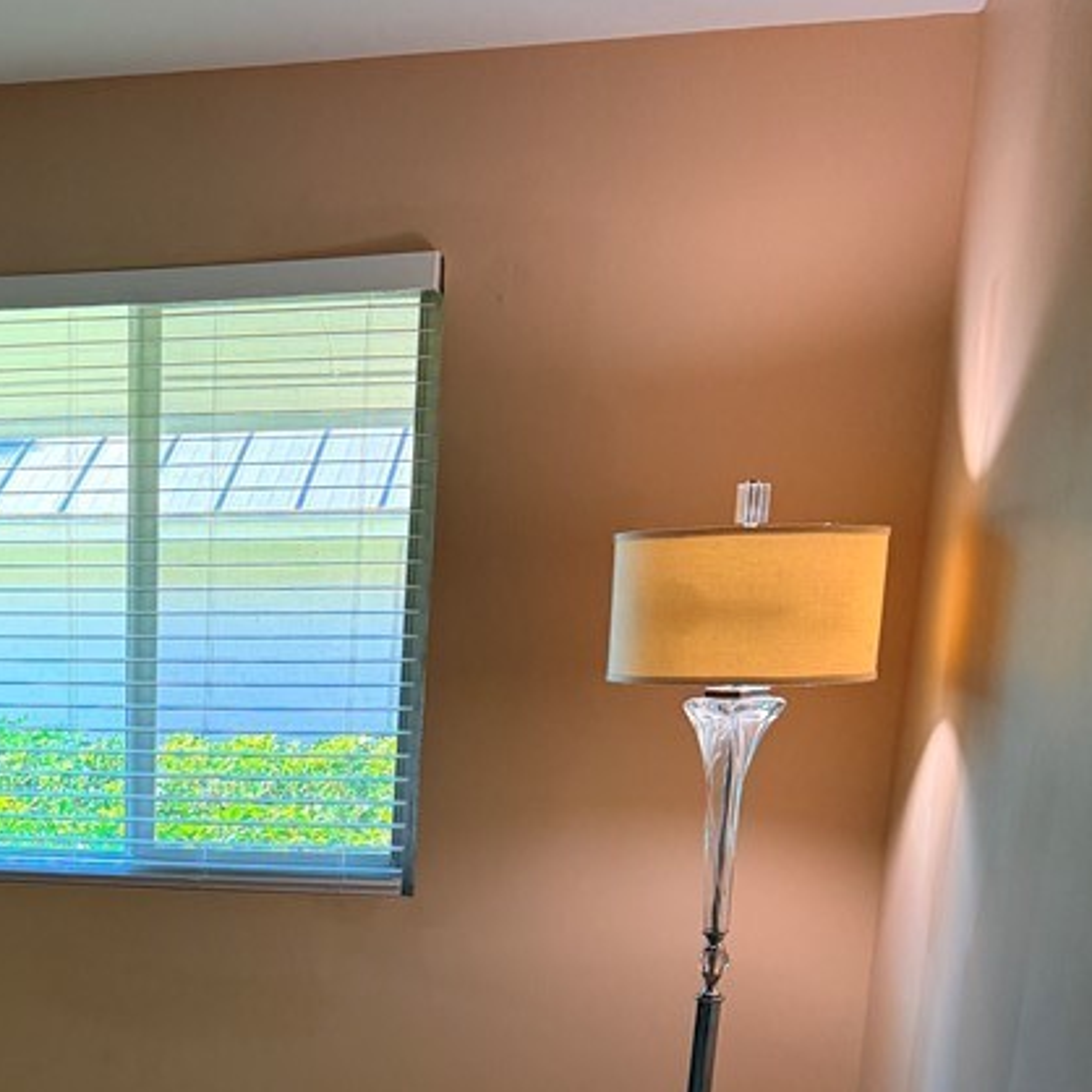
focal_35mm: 52
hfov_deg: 31.3
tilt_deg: -16.3
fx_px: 1856
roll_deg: -0.2
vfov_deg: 29.5
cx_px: 110
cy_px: 1204
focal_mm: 6.76
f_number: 1.78
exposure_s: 1/194
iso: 200
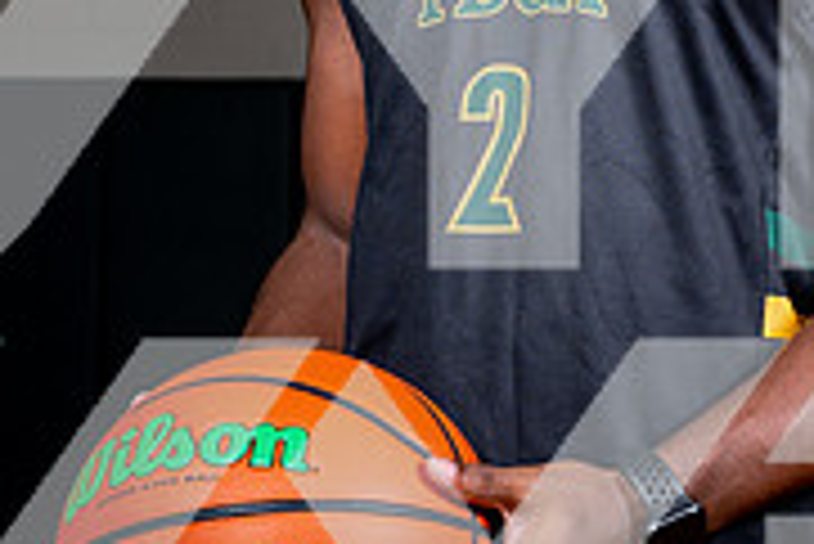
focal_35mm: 138
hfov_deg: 14.7
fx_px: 3123
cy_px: 34
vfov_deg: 9.9
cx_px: 693
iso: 100
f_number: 8
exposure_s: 1/125
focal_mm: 43
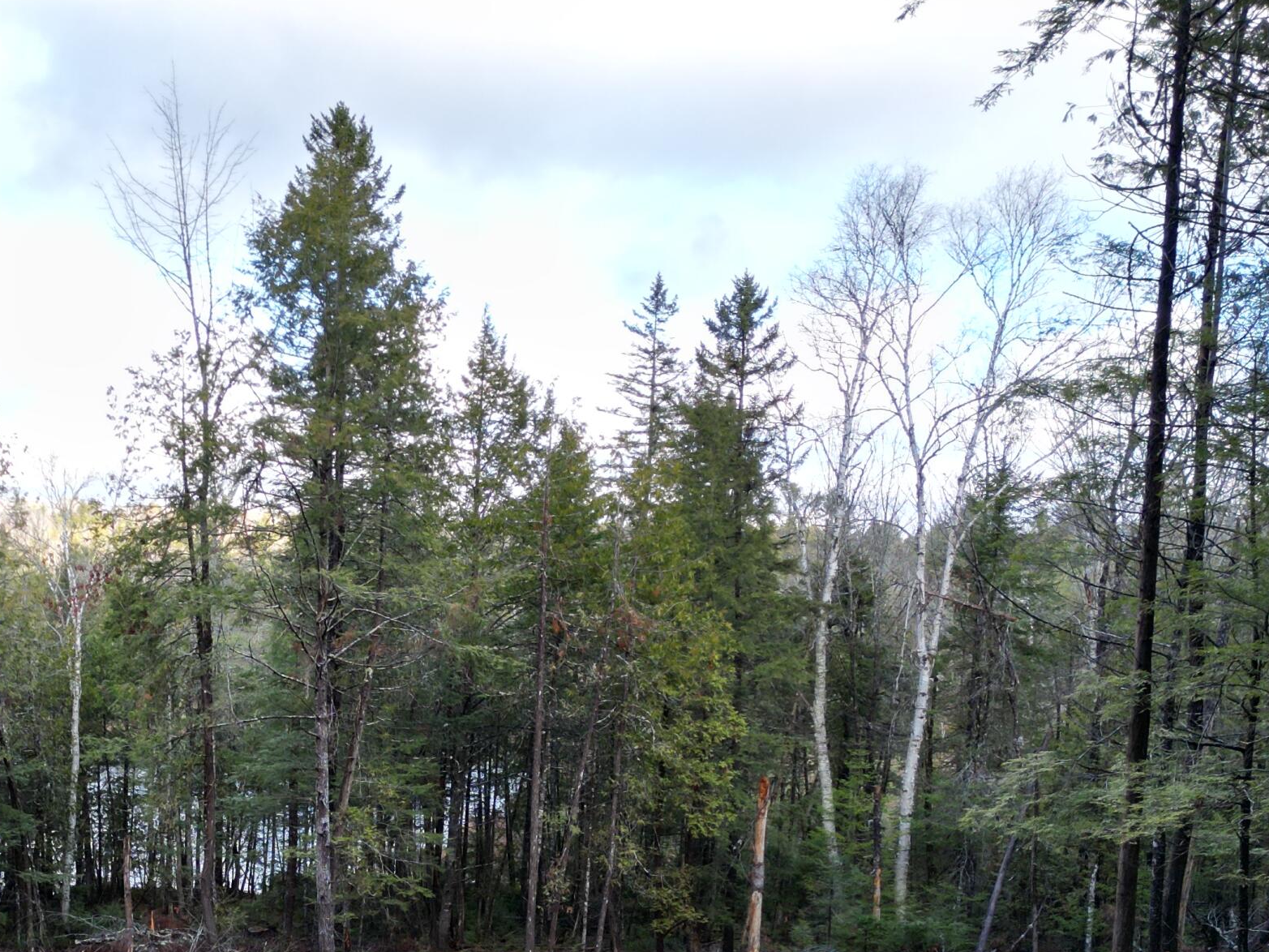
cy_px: 881
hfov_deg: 39.8
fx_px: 1686
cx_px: 284
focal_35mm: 46
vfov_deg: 30.0
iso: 100
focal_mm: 6.72
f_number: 1.7
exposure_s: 1/500
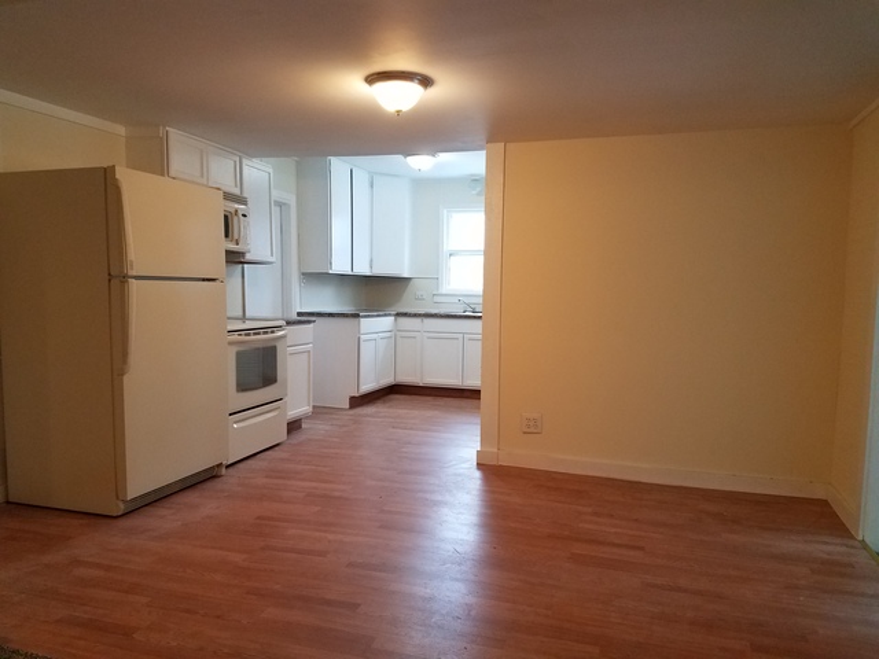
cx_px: 440
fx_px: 660
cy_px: 330
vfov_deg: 53.1
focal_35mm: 26
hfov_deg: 67.3
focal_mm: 4.2
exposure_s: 1/60
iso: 200
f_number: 1.7
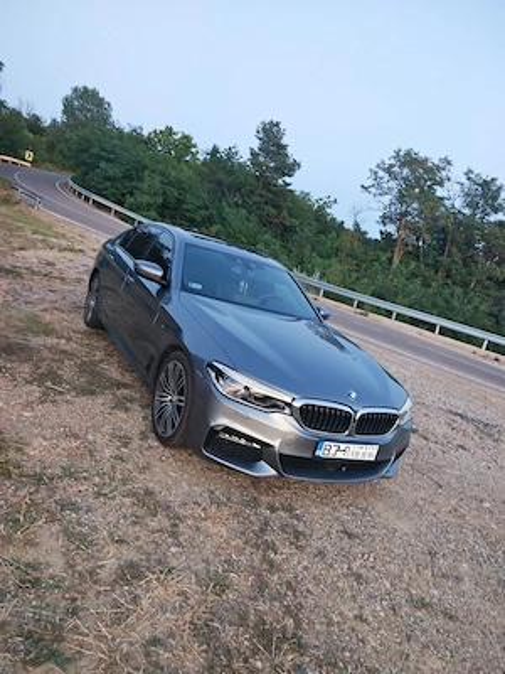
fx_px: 467
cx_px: 252
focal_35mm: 24
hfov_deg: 56.8
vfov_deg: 71.6
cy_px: 337
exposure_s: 1/25
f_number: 2
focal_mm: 6.83
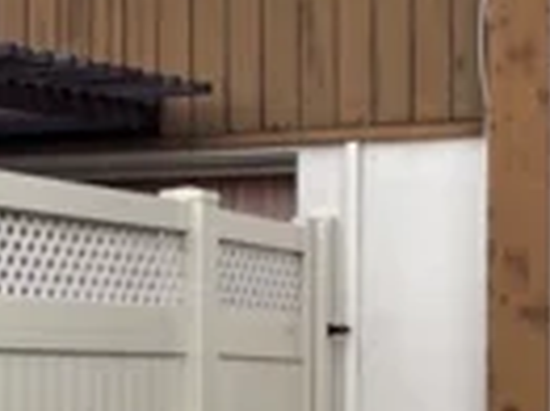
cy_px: 256
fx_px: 2349
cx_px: -170
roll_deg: -0.5
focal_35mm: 148
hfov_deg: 12.9
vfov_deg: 10.0
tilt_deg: +2.9
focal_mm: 5.96
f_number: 1.6
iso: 64
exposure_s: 1/601
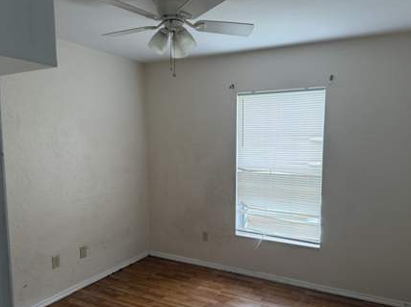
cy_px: 168
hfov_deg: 65.3
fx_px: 320
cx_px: 222
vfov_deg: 51.2
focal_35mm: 27
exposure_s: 1/121
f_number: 1.78
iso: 160
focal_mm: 6.76
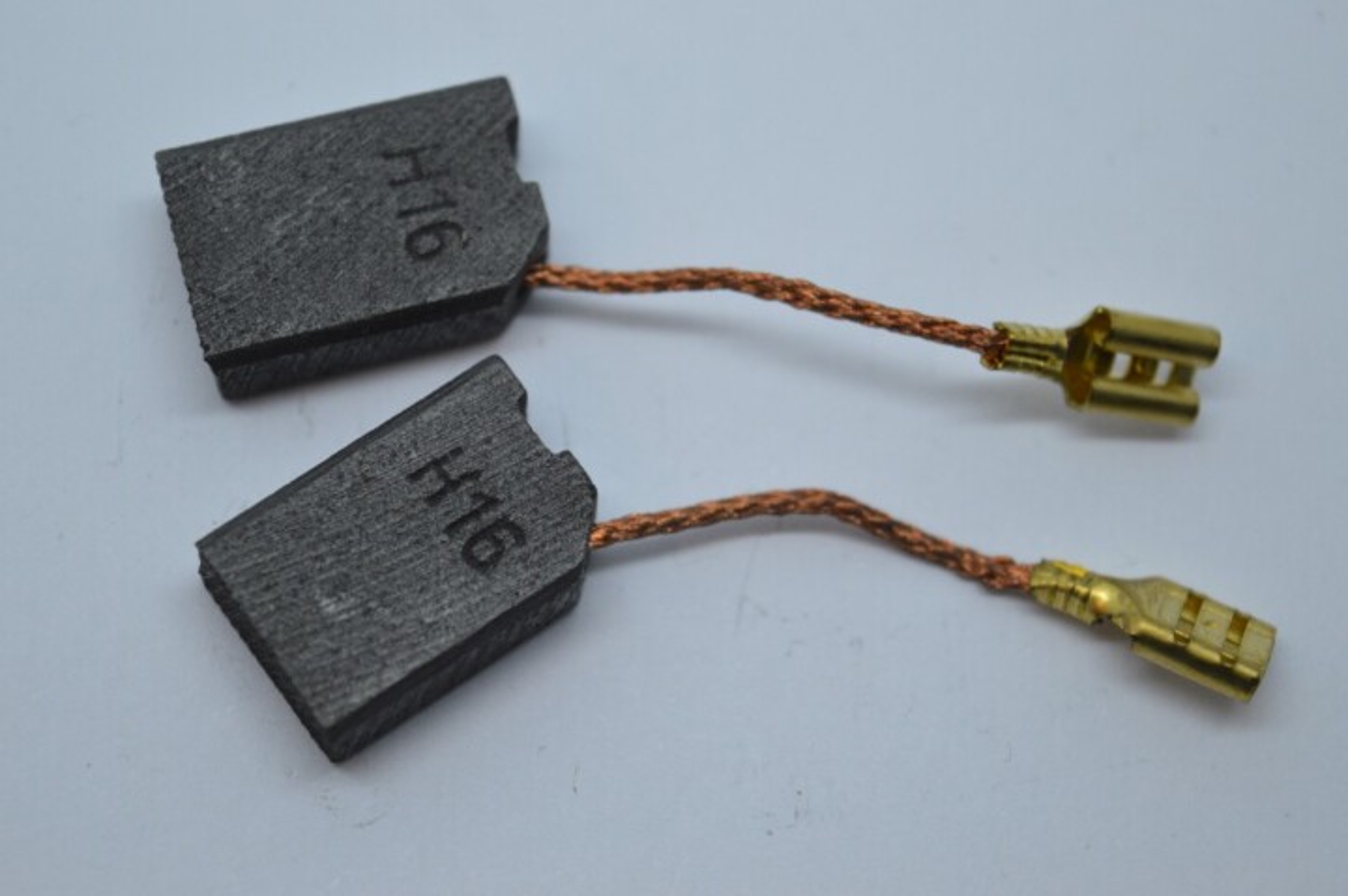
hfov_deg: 24.6
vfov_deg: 16.5
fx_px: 3087
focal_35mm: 82
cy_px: 448
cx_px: 674
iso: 400
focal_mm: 55
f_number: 5.6
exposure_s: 1/100
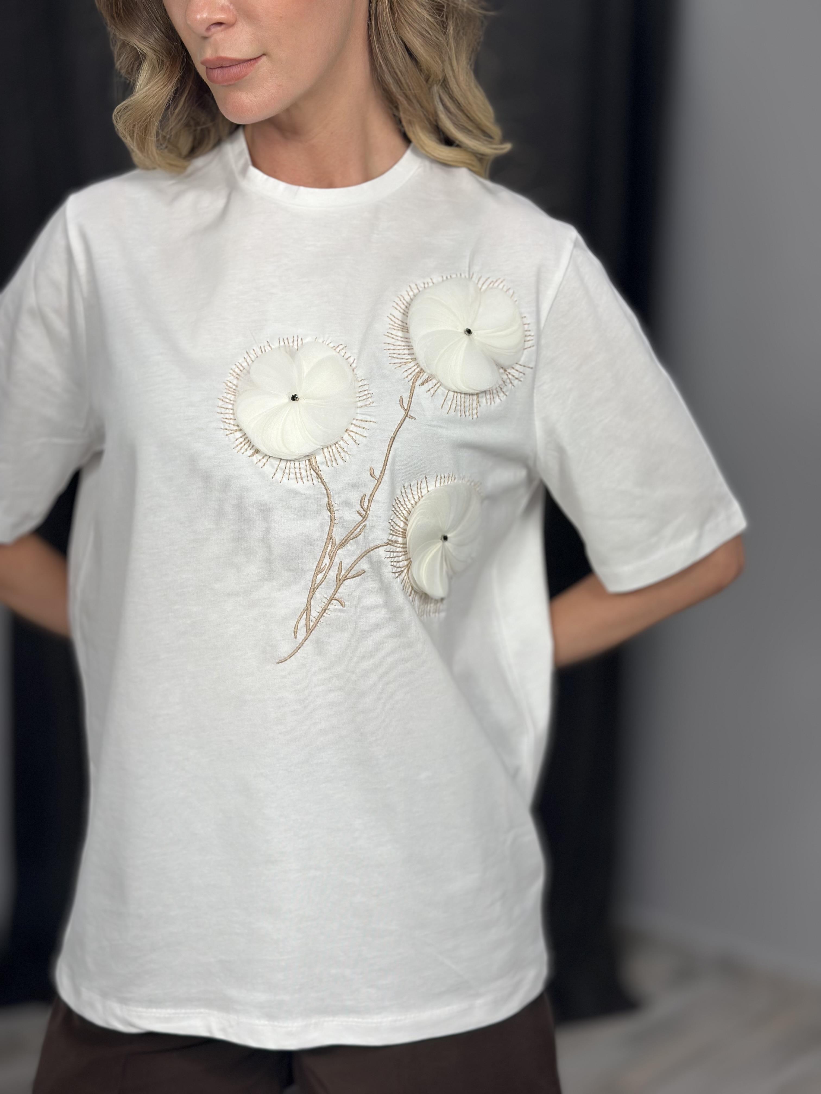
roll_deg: +0.4
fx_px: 1518
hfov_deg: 30.3
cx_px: 410
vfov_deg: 39.7
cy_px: 547
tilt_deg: -9.8
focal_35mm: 48
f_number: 1.78
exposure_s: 1/163
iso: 64
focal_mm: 6.86
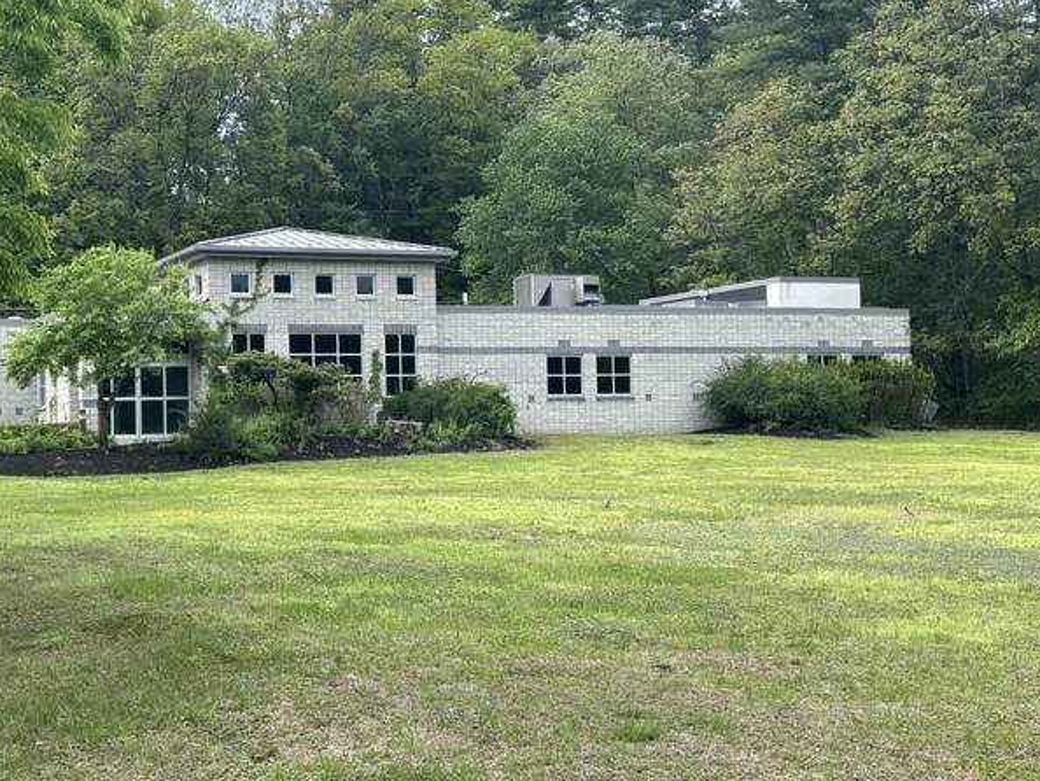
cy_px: 361
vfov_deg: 26.1
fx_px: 1683
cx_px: 350
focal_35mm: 56
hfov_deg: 34.0
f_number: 1.6
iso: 50
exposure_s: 1/978
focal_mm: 5.96
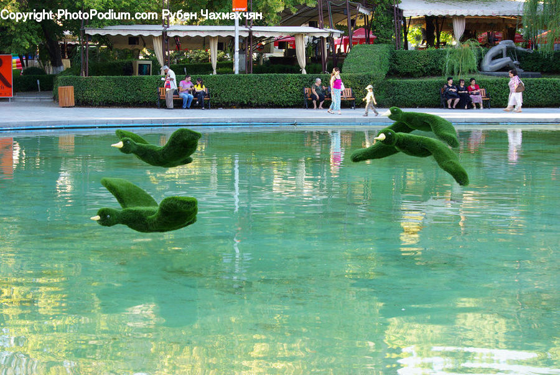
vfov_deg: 16.6
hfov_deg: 24.6
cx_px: 280
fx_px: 1285
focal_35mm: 82
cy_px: 188
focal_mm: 55
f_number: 8
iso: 200
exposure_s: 1/20
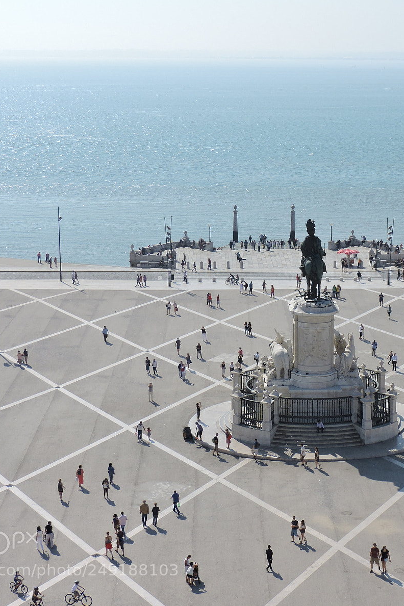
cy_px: 304
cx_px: 319
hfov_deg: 19.3
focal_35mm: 70
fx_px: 1179
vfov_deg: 28.9
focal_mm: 8.9
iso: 100
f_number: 4
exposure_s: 1/1250
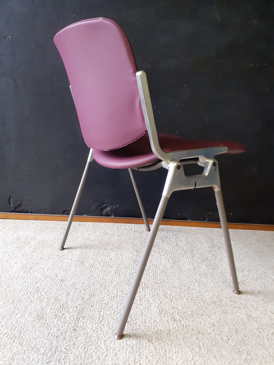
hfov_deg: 51.4
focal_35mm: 27
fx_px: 285
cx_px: 137
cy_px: 182
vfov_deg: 65.3
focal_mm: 3.6
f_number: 1.9
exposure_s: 1/25
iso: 200
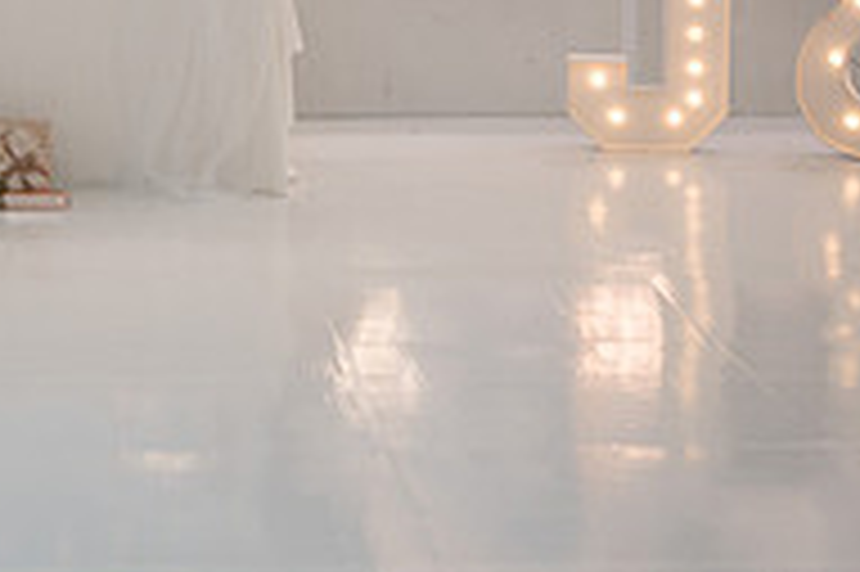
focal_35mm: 109
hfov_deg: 18.5
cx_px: 90
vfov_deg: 12.2
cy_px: -167
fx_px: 2602
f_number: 1.8
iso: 400
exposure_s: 1/100
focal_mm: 35
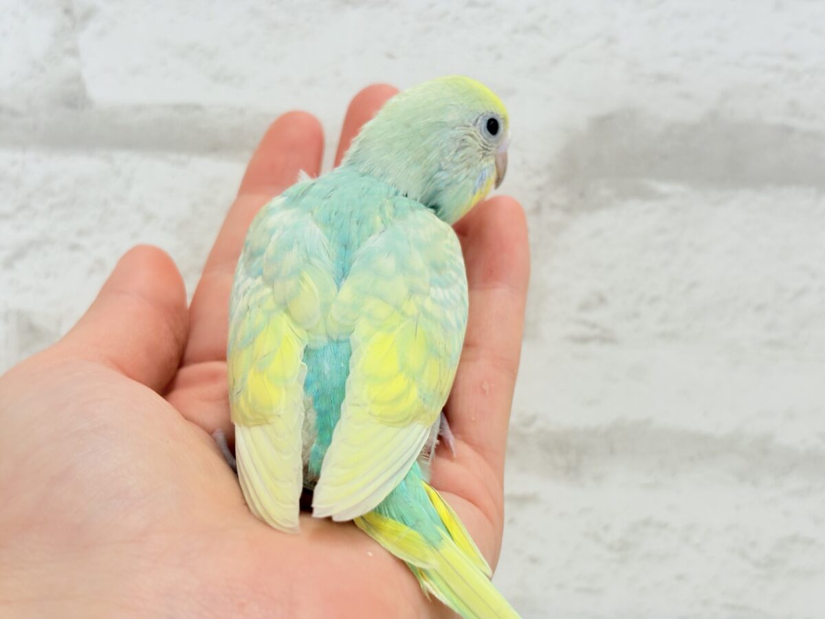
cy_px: 310
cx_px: 412
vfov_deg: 28.0
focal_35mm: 52
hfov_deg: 36.8
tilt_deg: -3.6
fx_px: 1239
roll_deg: -1.6
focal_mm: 5.96
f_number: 1.6
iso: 64
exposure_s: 1/100
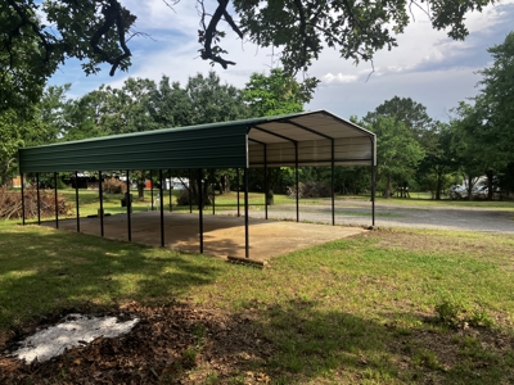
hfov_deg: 63.4
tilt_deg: -3.4
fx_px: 416
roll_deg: +1.6
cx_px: 257
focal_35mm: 28
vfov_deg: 49.7
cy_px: 192
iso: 32
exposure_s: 1/565
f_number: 1.8
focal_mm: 3.99
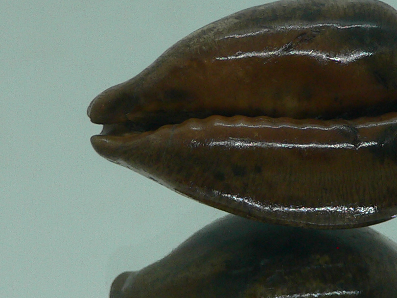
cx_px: 282
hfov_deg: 22.4
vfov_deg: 17.0
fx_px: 998
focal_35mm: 87
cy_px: 175
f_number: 2.8
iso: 100
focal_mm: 4.6
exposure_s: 1/60
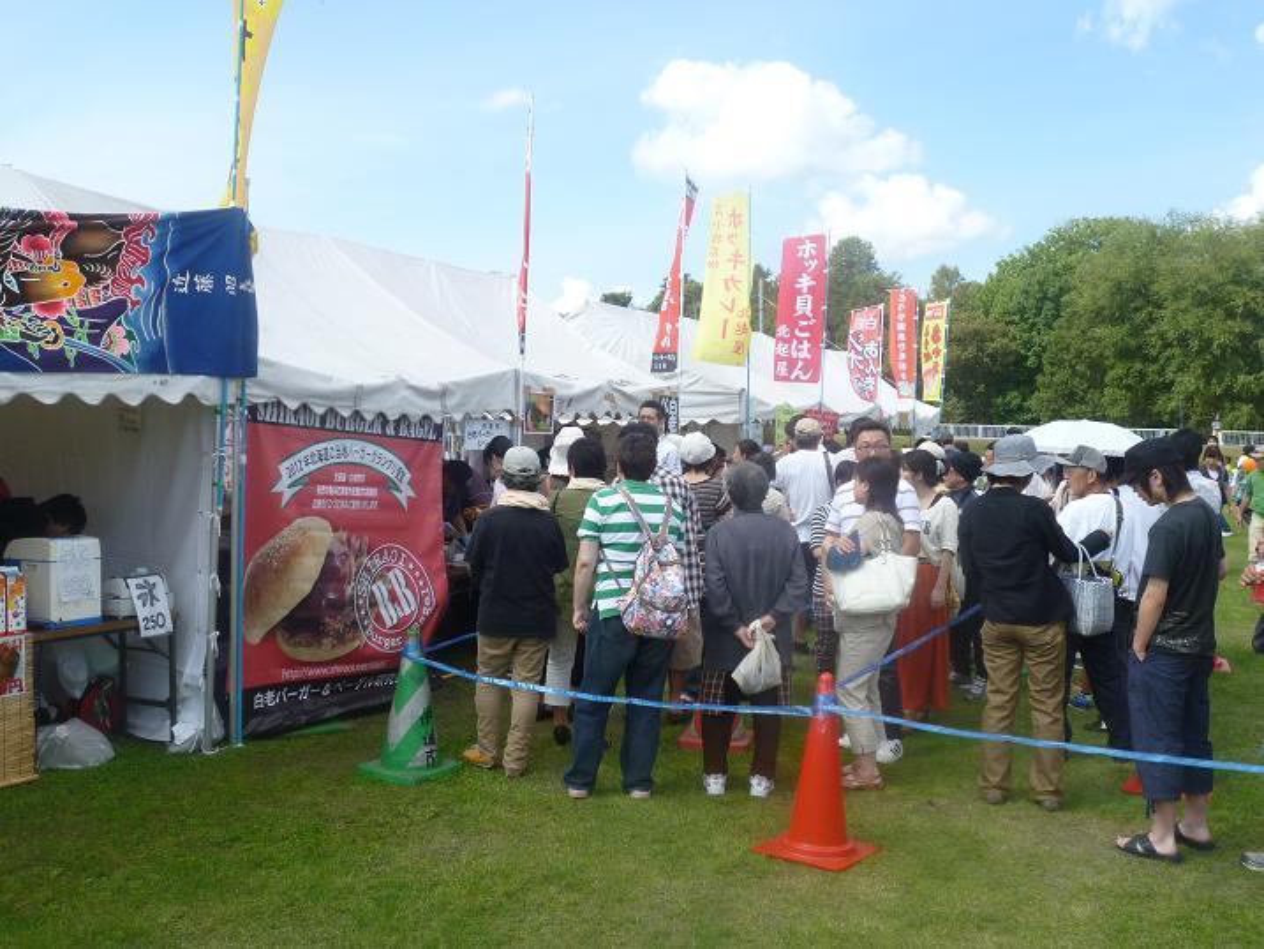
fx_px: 1205
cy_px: 474
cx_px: 632
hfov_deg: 55.3
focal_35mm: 33
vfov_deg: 43.0
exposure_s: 1/320
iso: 80
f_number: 4
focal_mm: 5.8
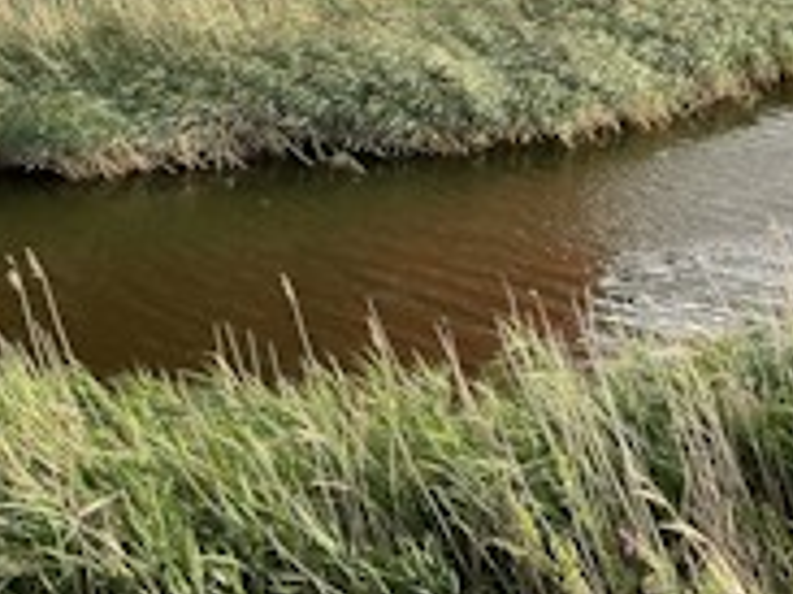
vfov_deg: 21.6
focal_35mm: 64
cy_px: -78
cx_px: 165
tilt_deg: -4.6
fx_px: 1465
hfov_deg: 29.6
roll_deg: +3.1
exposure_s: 1/1079
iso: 50
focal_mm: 5.7
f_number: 1.5
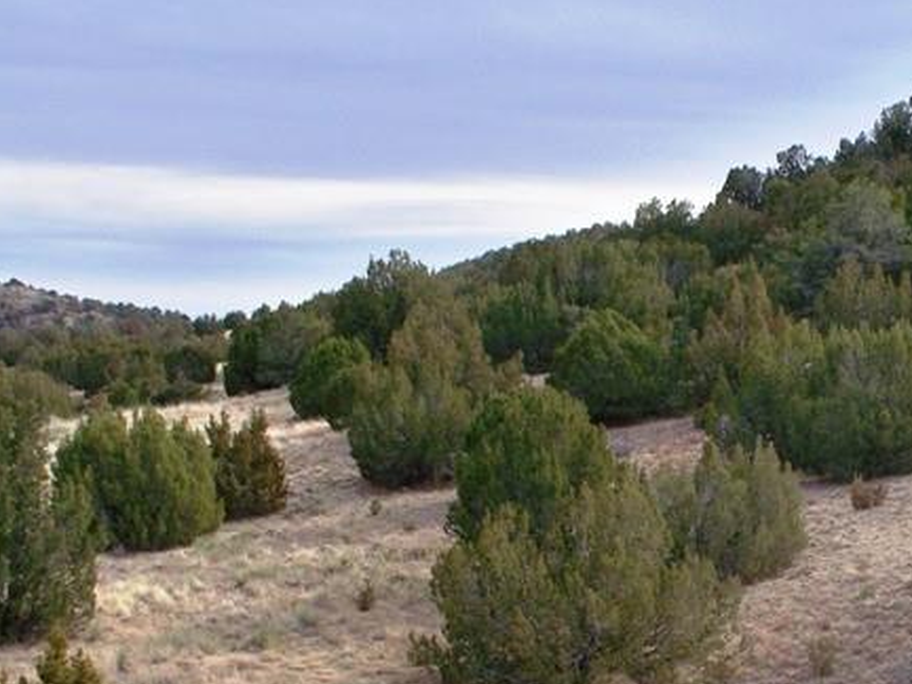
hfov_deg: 22.9
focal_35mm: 83
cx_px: 825
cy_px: 600
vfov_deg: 17.5
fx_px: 2187
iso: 100
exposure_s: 1/400
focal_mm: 7.54
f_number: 4.8
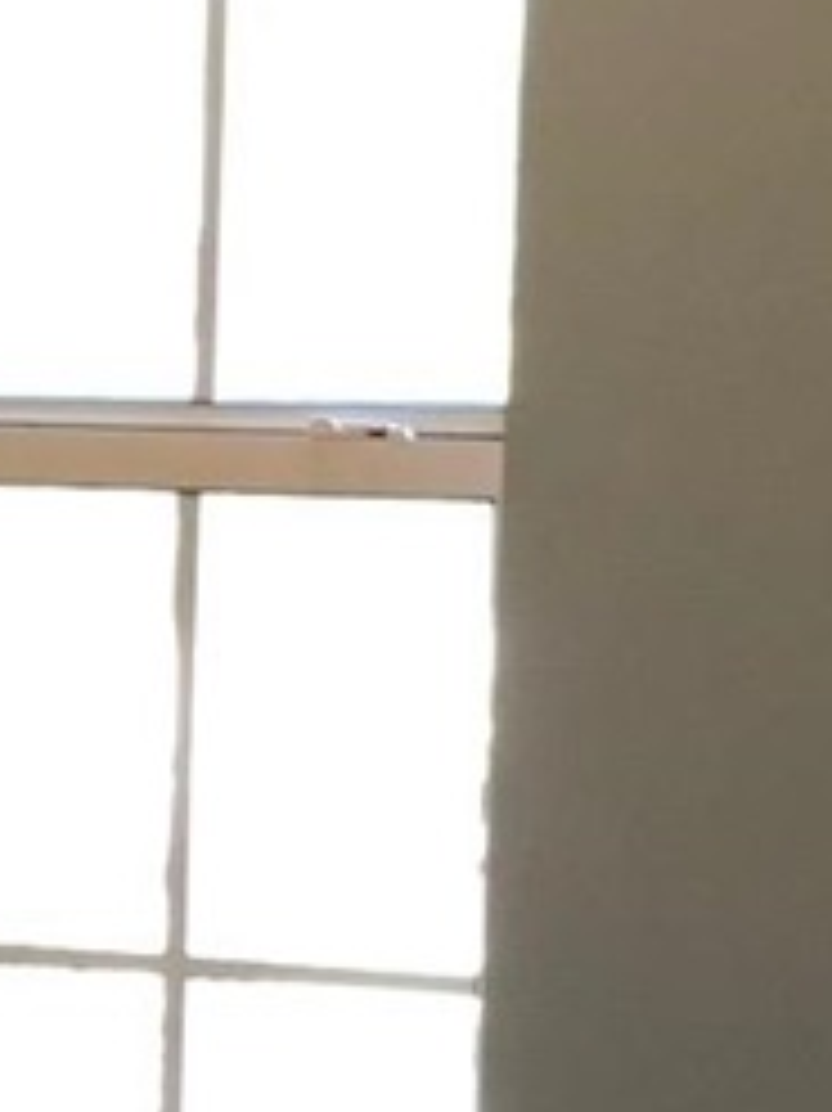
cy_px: 1126
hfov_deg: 8.5
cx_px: -67
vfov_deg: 11.3
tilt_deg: -5.5
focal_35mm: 174
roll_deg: -0.9
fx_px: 5581
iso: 40
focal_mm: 3.99
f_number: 1.8
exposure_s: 1/20
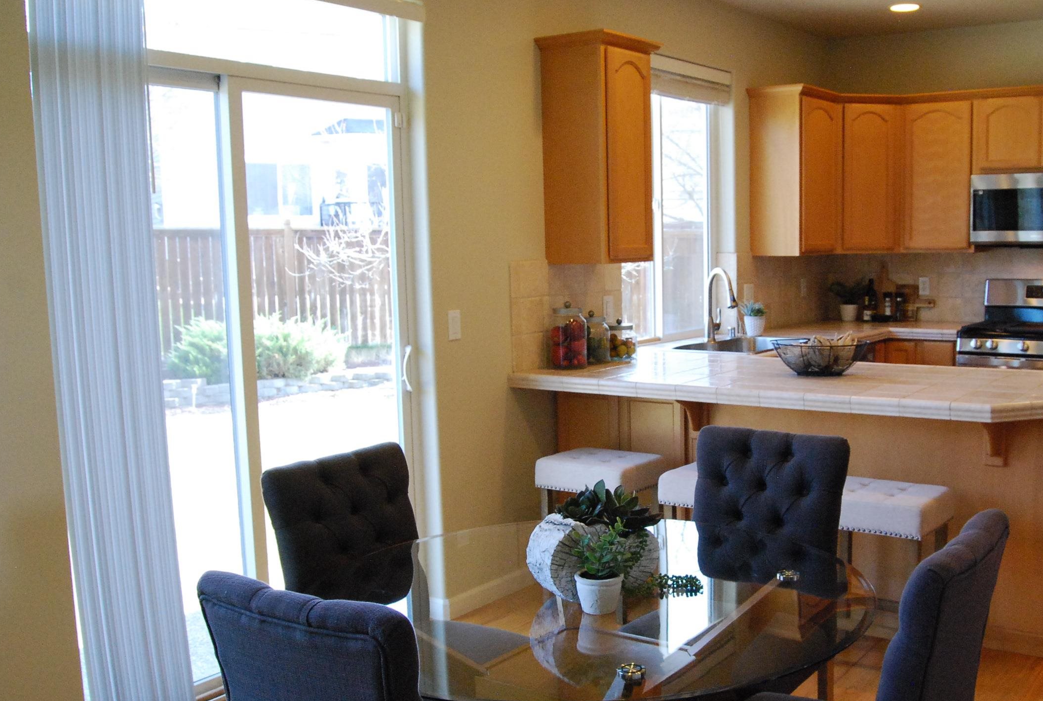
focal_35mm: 37
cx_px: 636
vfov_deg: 36.1
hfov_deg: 51.4
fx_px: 1074
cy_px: 377
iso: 1600
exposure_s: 1/90
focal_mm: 18
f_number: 8
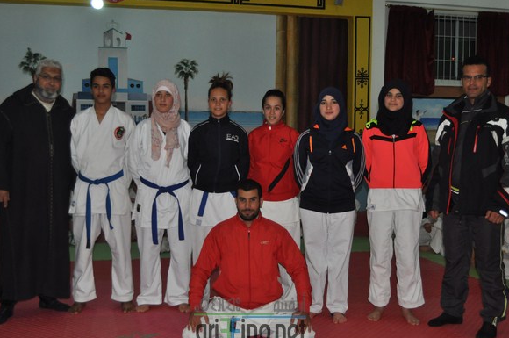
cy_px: 180
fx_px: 607
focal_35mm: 43
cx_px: 250
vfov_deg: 31.1
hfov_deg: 45.5
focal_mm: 26
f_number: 4
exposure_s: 1/60
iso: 800
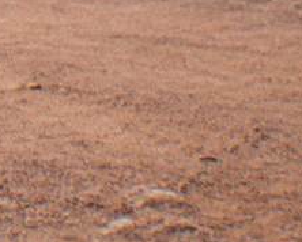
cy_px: -204
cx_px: -229
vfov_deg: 7.3
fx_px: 1852
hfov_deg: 9.0
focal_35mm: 207
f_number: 4
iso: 500
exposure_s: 1/2500
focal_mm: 49
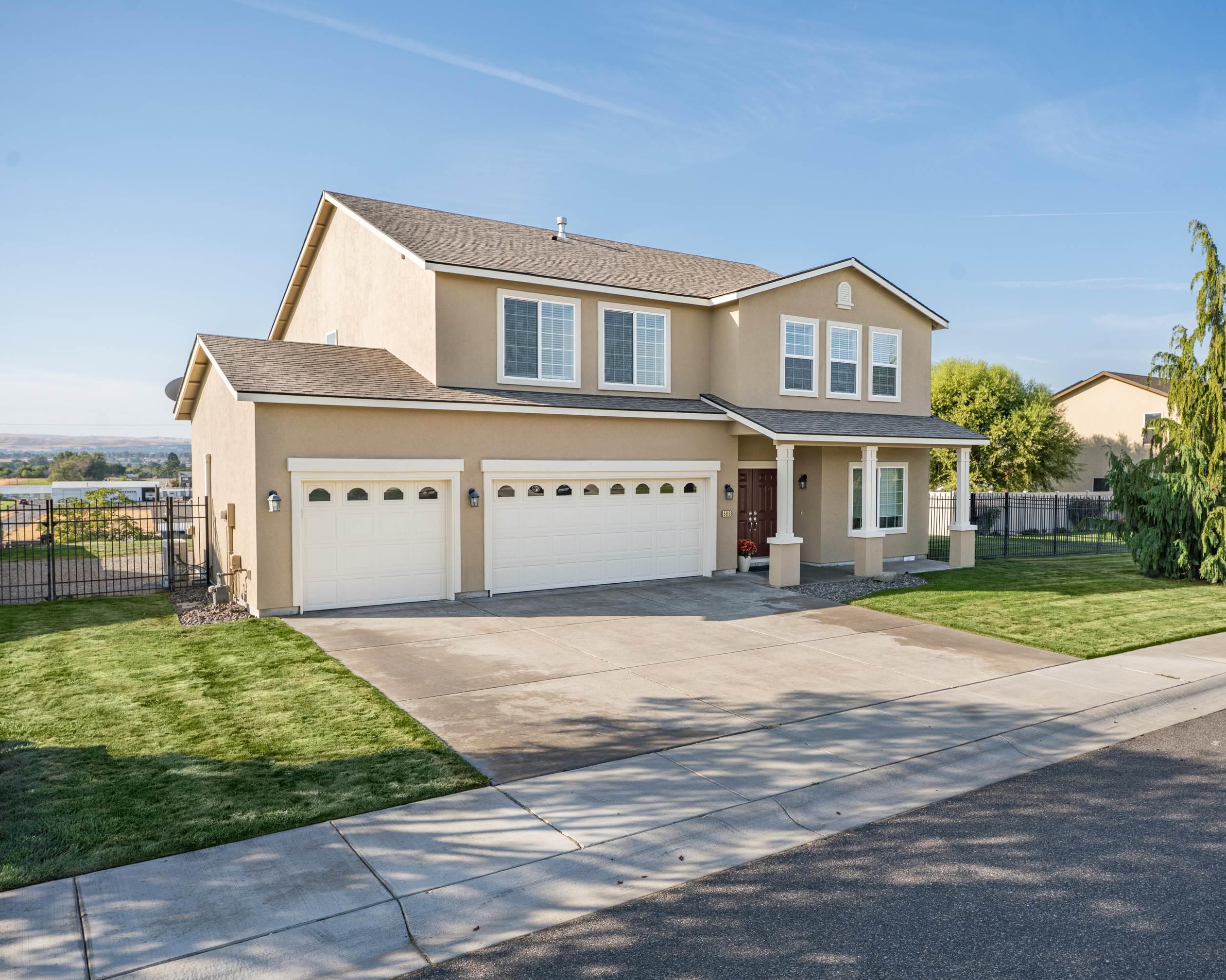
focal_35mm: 24
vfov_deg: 58.5
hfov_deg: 69.8
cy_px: 494
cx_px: 677
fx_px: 875
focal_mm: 21.1
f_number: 8
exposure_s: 1/160
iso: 100
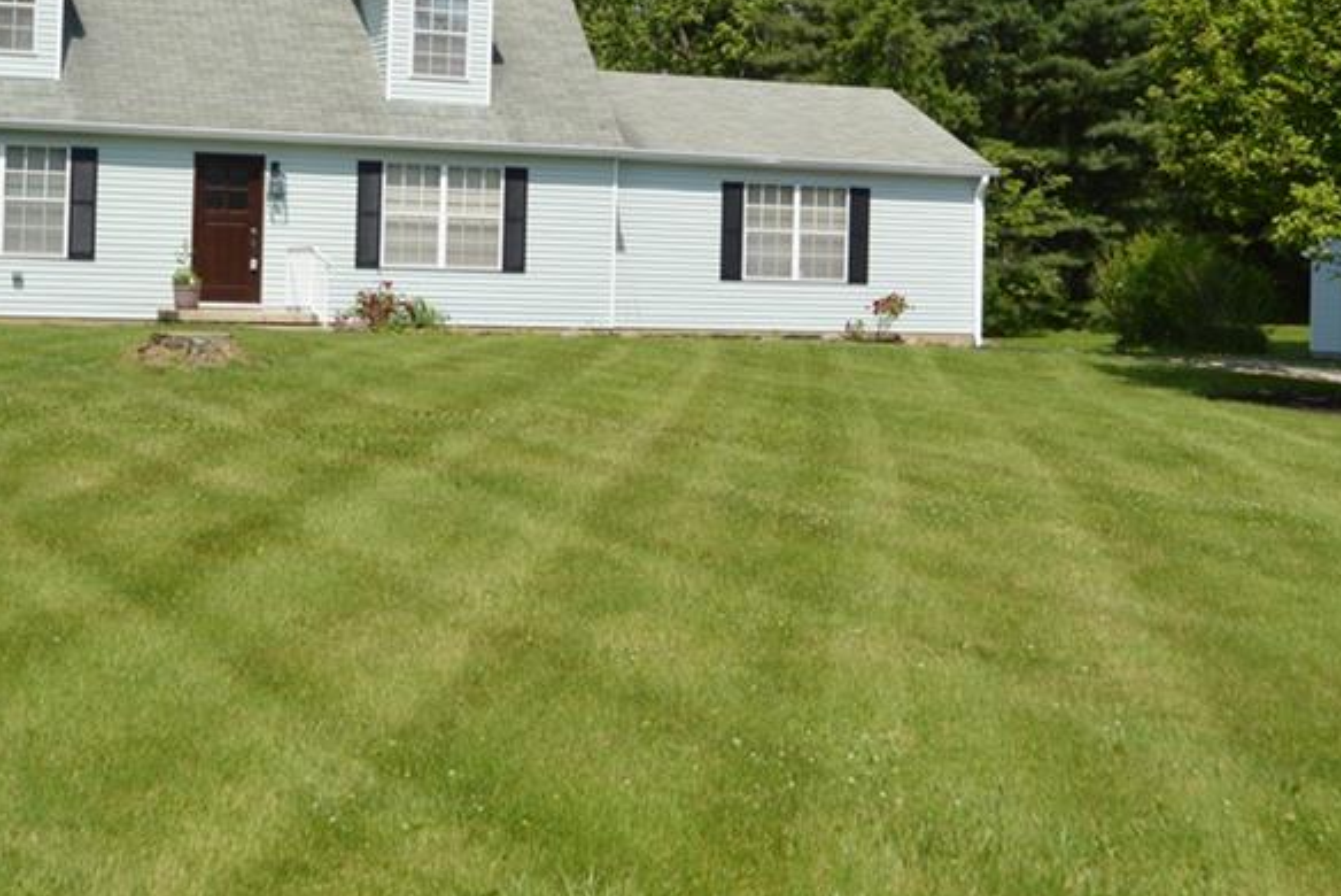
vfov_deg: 21.4
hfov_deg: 31.9
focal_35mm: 63
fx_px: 2348
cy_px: 216
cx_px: 707
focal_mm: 24
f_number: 7.1
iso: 100
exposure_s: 1/200
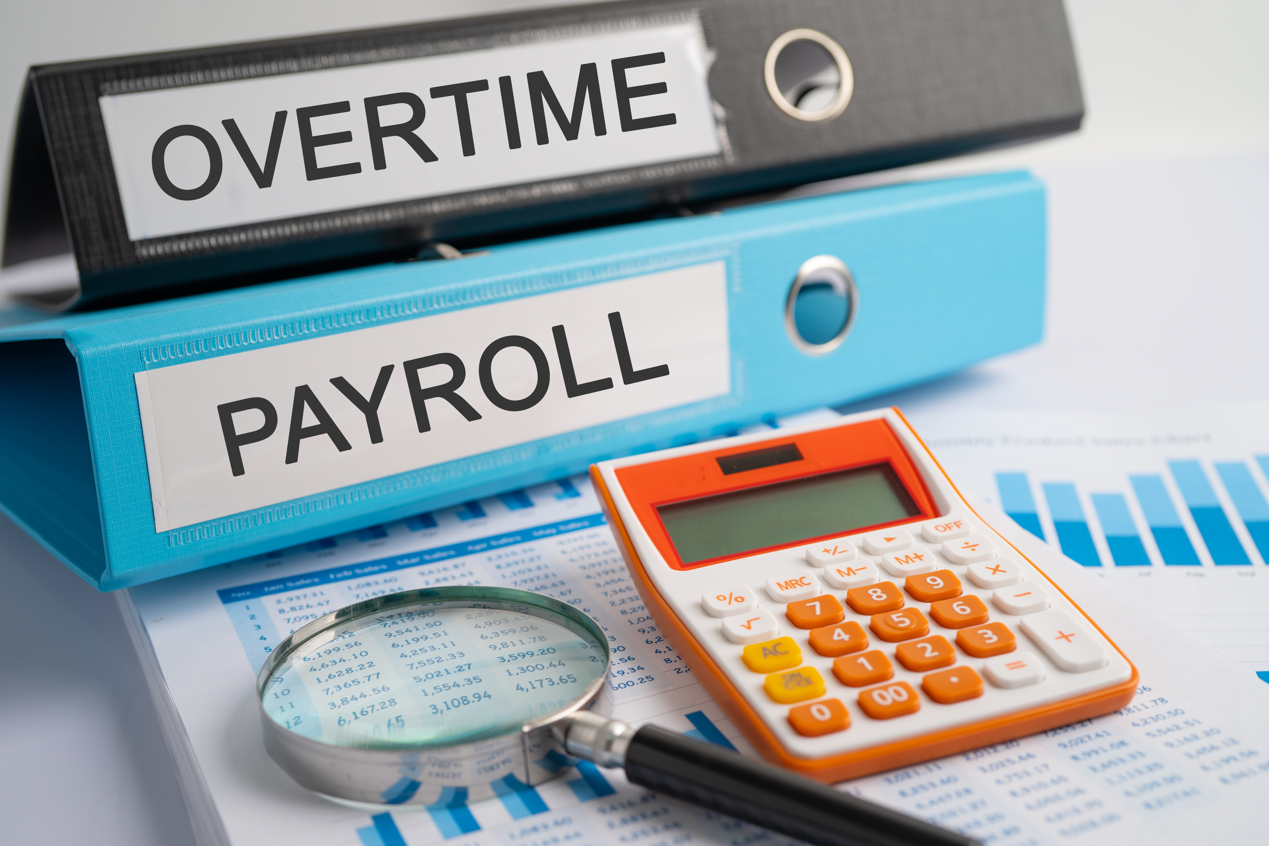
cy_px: 423
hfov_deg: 39.6
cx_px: 634
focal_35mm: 50
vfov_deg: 27.0
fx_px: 1762
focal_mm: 50
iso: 100
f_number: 5
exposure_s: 1/100
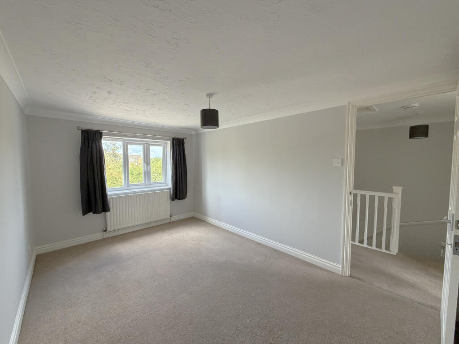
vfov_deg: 85.7
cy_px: 172
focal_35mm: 14
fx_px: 186
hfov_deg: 102.1
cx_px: 230
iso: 200
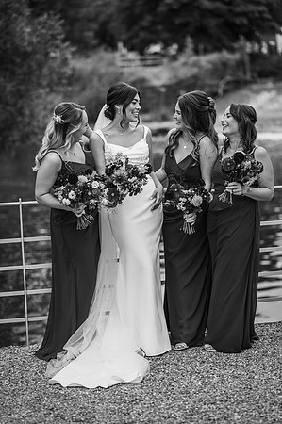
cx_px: 141
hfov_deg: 16.0
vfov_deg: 23.9
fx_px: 1001
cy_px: 212
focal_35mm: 85
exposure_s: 1/1000
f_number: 2.2
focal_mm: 85
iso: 100
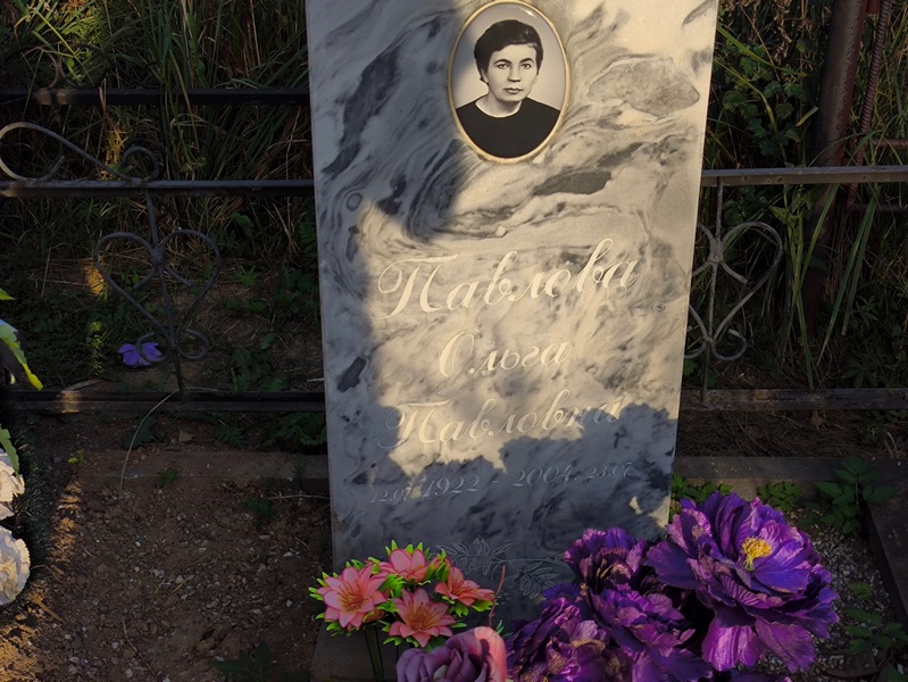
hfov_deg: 38.2
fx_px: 1312
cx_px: 454
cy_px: 341
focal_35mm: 50
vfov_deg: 29.1
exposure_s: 1/1046
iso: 50
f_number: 1.7
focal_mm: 4.71
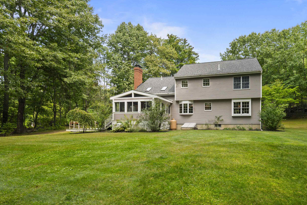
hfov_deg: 85.8
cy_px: 96
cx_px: 184
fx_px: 162
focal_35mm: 19
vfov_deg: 64.4
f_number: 7.1
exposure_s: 1/20
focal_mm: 15
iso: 250
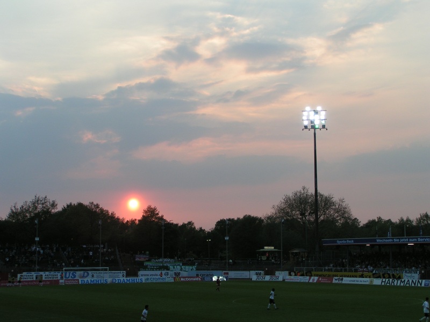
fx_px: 708
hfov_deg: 33.8
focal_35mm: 57
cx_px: 215
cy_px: 161
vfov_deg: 25.7
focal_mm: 8.7
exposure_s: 1/160
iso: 50
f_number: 5
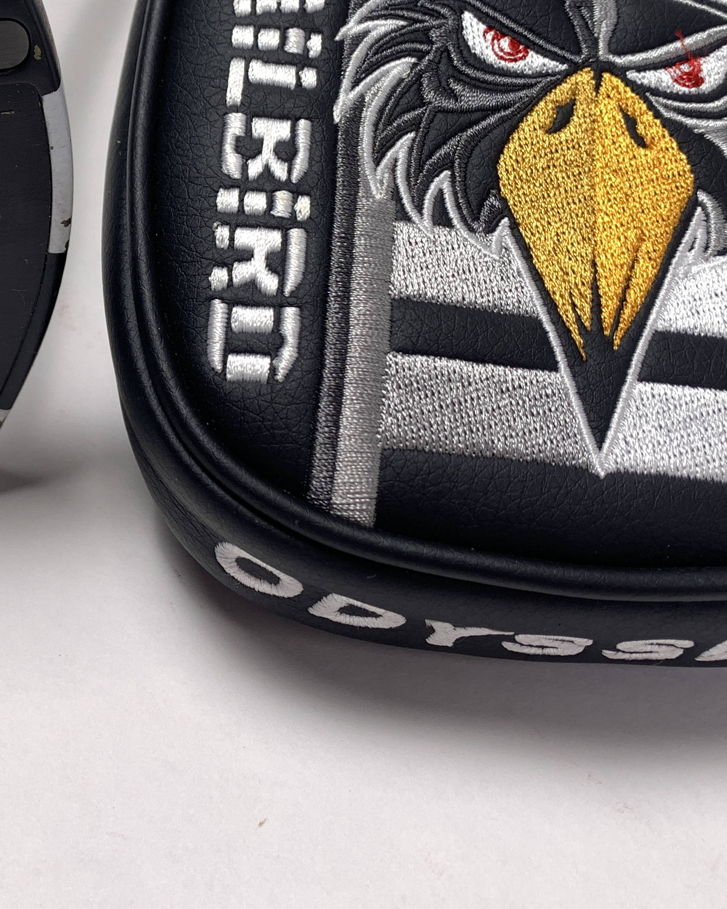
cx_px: 119
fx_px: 1425
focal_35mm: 53
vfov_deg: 35.0
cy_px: 295
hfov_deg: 27.9
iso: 25
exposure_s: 1/124
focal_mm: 4.25
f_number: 1.8
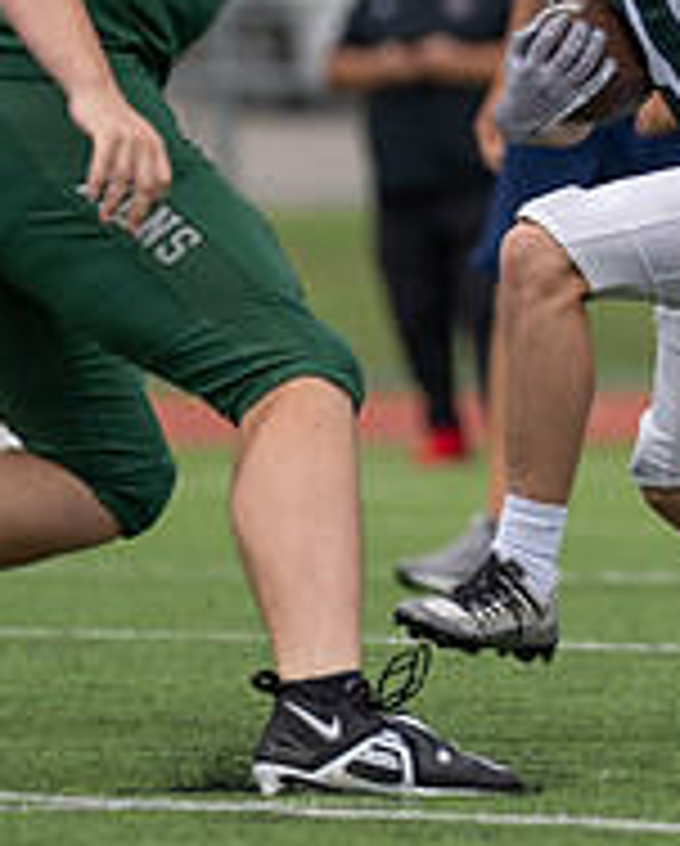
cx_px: 1118
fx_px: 20930
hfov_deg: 1.9
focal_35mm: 834
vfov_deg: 2.3
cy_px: 12
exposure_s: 1/1250
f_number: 2.8
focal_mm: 200
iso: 250
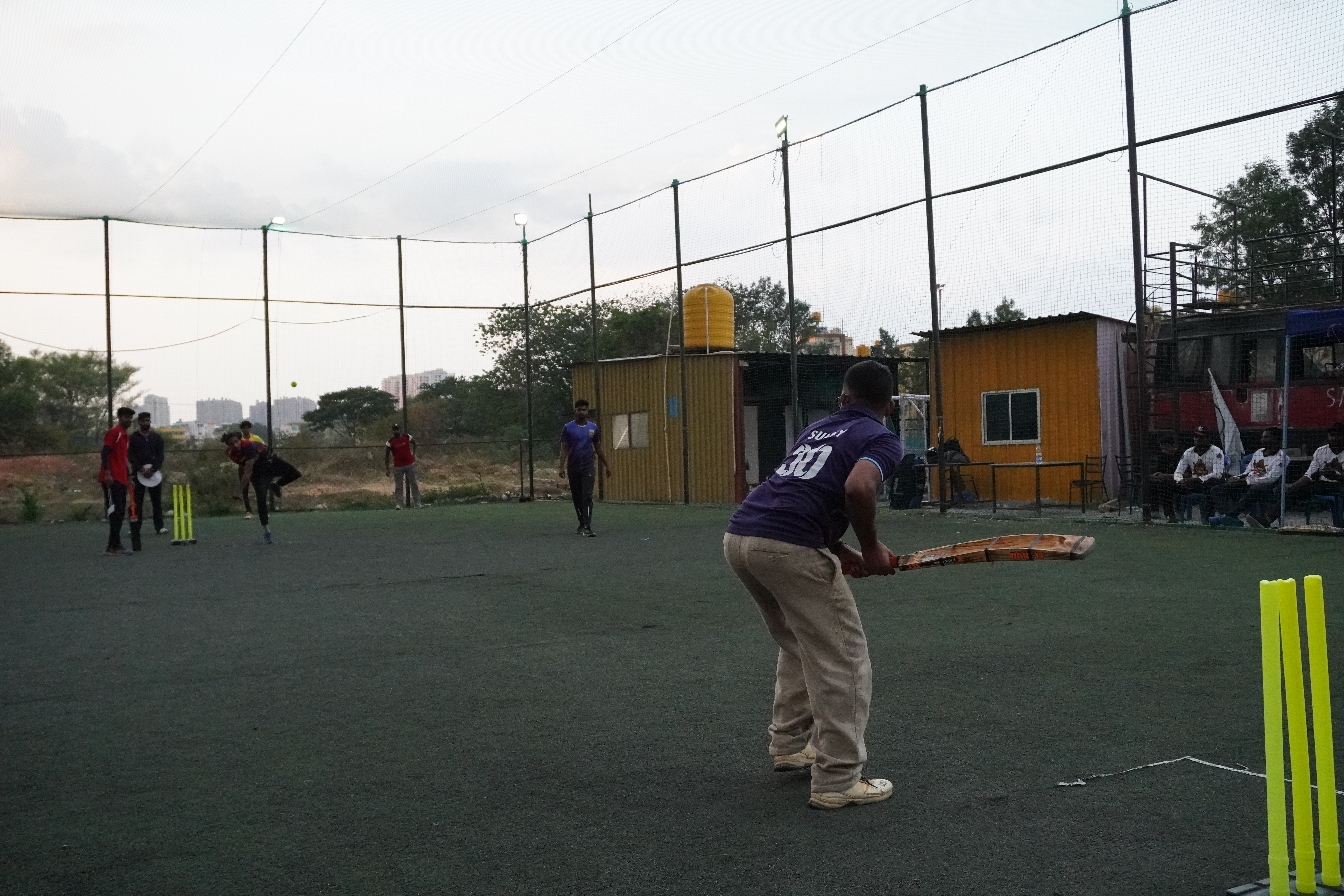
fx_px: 1288
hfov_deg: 55.1
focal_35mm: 34
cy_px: 448
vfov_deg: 38.4
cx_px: 672
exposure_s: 1/1000
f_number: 5.6
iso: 5000
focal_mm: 23
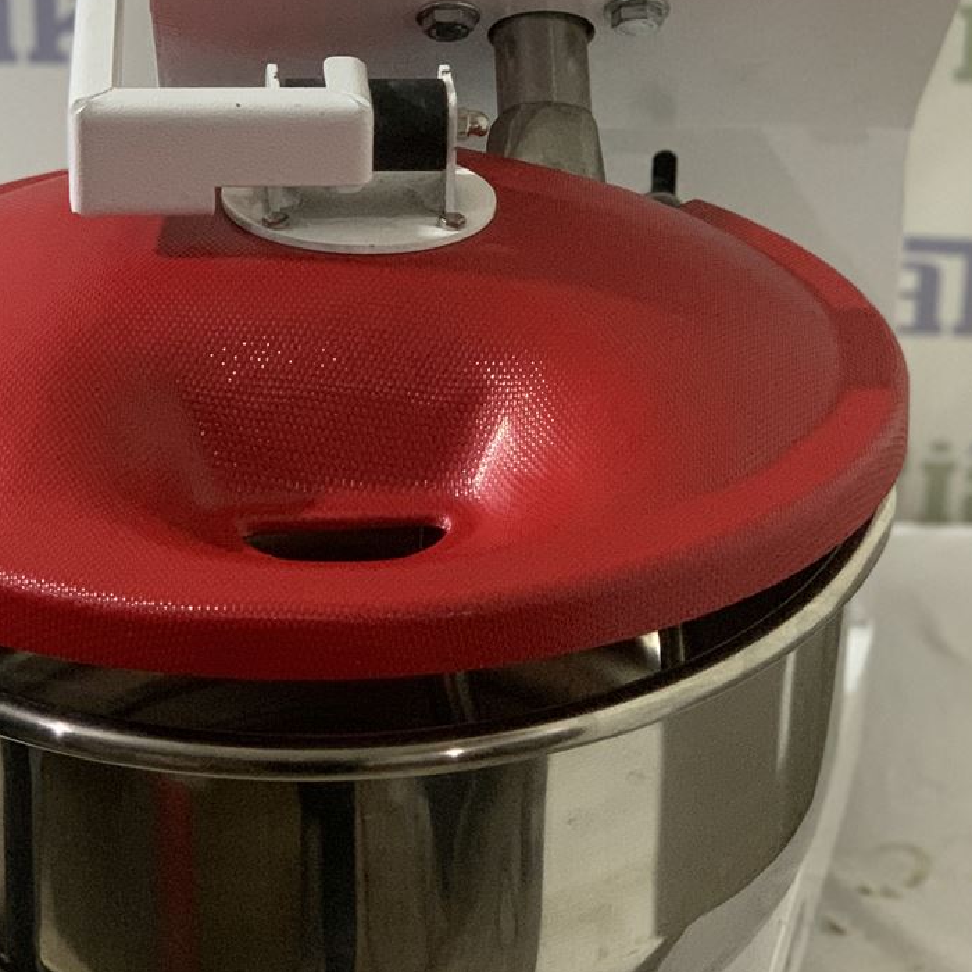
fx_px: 3336
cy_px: 203
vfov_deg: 16.5
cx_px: 469
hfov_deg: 16.6
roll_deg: -0.6
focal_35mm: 105
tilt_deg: -26.2
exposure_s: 1/50
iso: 320
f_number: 2.4
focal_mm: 6
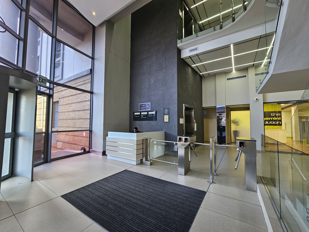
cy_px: 116
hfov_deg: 106.2
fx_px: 116
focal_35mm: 13
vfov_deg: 89.9
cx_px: 154
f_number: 2.2
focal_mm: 2.2
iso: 160
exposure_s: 1/50
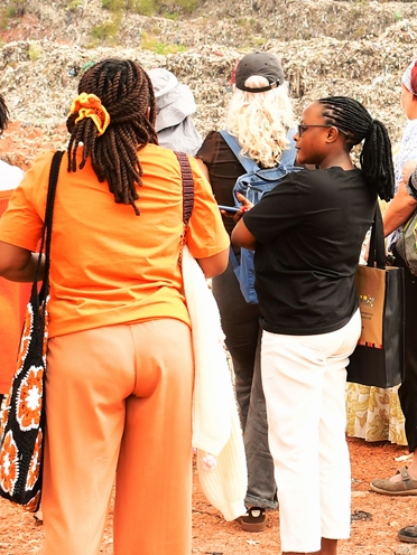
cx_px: 508
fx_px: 1943
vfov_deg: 16.3
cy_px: 212
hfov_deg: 12.0
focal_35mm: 121
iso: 360
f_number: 5.6
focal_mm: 26
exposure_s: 1/200
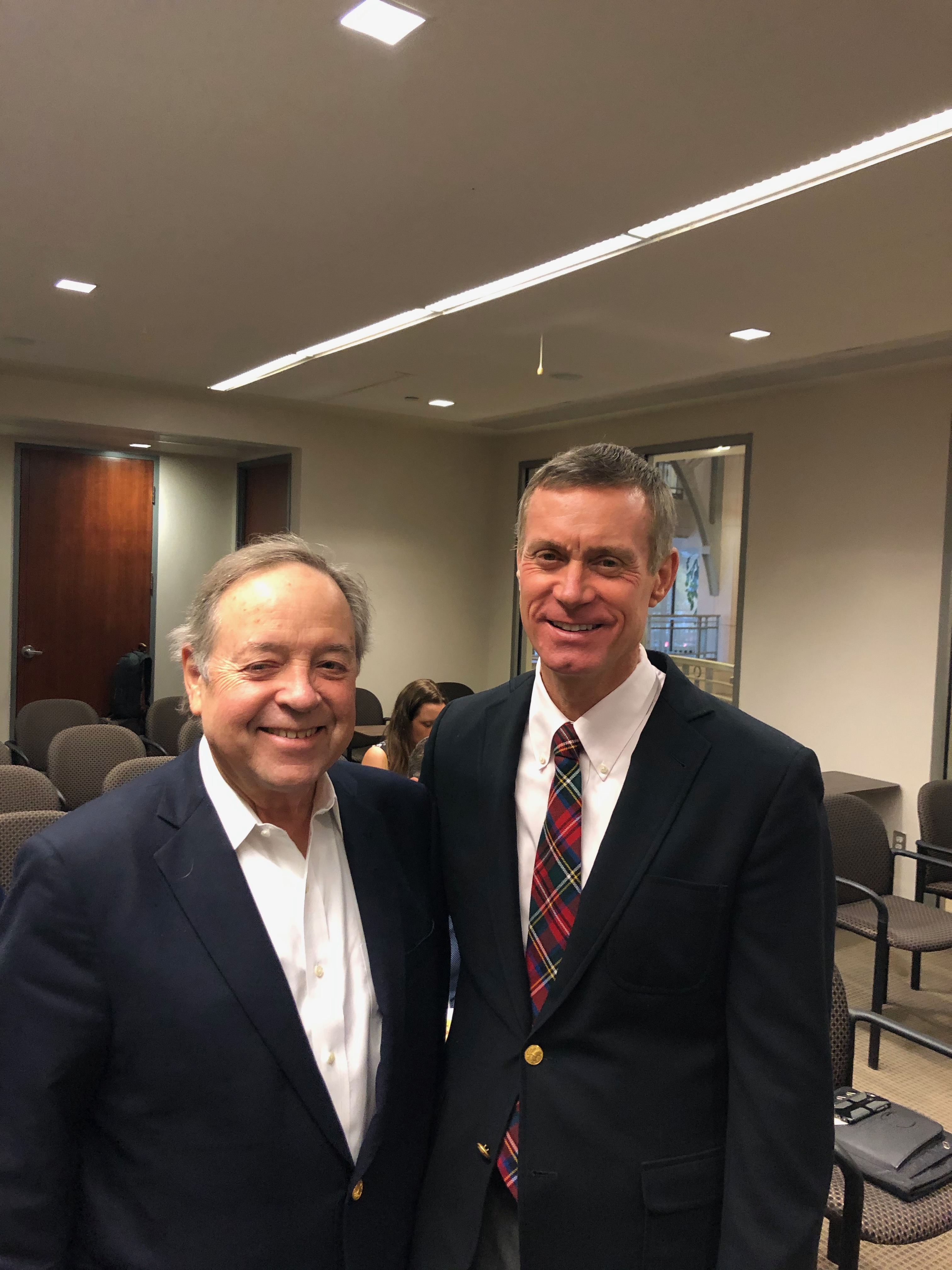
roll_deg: -2.3
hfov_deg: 49.7
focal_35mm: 28
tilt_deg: -3.0
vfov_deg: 63.4
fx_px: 1027
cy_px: 635
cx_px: 476
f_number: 1.8
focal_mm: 3.99
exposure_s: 1/15
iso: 100
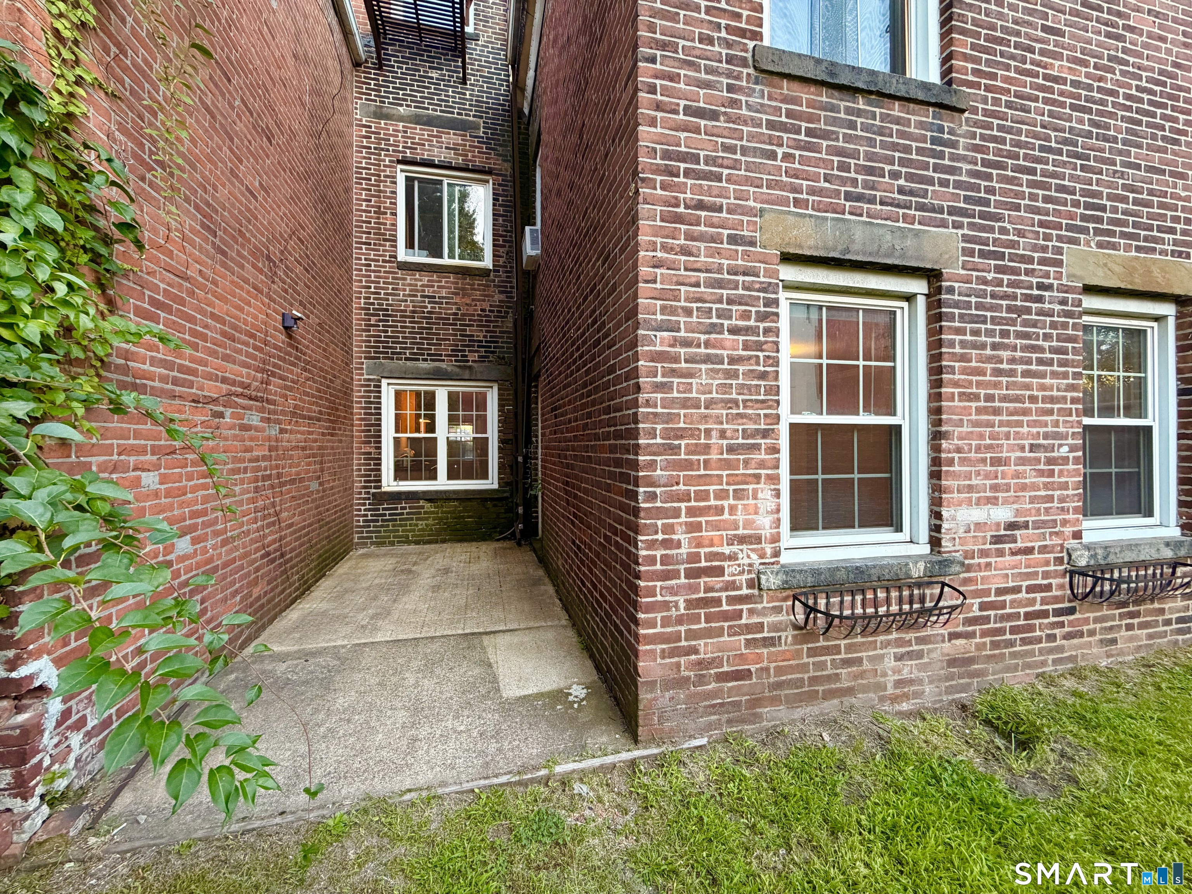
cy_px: 447
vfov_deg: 85.7
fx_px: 482
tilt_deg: -0.4
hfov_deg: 102.1
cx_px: 596
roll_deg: +0.5
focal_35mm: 14
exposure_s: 1/121
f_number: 2.2
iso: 250
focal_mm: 2.22
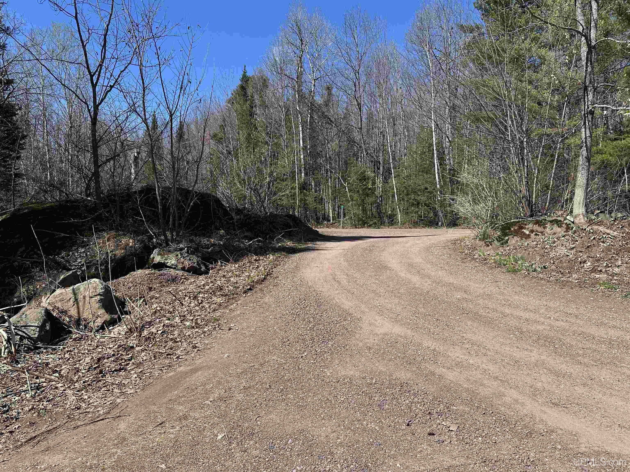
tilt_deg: -0.3
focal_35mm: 24
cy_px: 236
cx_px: 315
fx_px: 437
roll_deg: -0.4
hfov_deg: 71.6
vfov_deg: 56.8
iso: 80
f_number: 1.78
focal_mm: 6.86
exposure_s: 1/2967
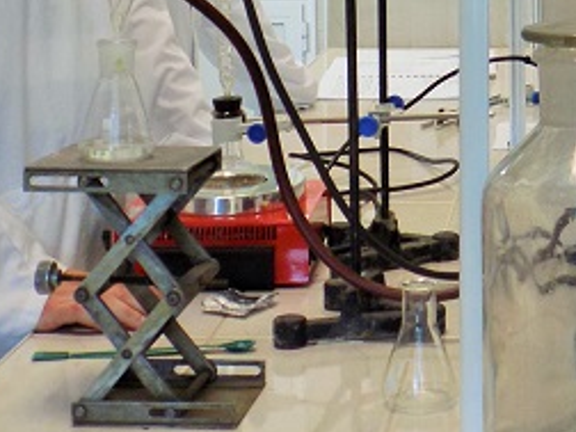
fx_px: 1681
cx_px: 570
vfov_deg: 14.0
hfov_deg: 18.9
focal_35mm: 101
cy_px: -165
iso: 100
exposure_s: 1/30
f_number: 3.4
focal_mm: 6.1
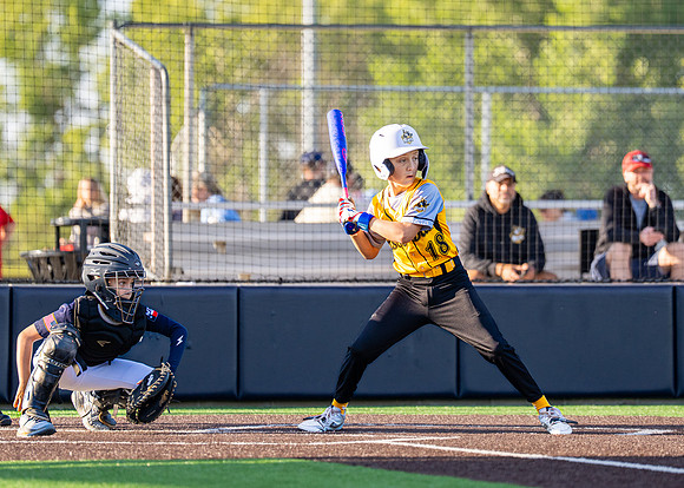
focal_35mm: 343
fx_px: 6666
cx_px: 404
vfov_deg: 4.2
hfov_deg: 5.9
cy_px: 175
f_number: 2.8
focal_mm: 200
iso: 250
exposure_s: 1/1600
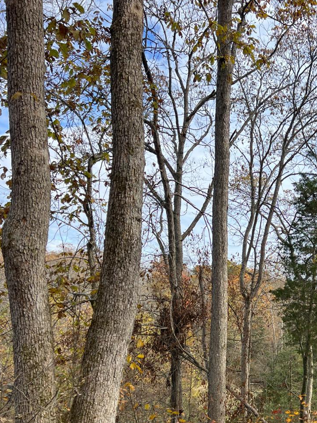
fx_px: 489
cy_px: 308
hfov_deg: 35.4
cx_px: 226
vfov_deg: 45.5
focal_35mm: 40
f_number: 1.5
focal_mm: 5.7
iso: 50
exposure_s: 1/1751
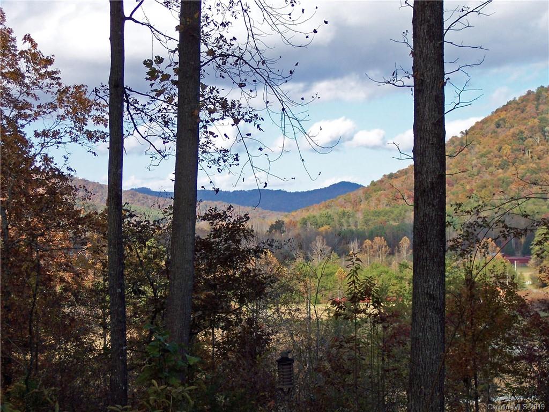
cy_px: 206
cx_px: 274
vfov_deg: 16.2
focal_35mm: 91
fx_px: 1443
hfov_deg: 21.5
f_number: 4.1
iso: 100
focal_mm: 18.7
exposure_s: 1/500
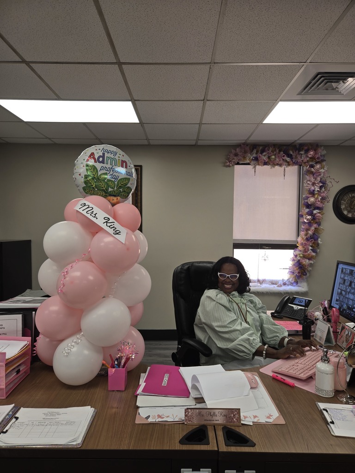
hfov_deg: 58.9
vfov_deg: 73.9
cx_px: 178
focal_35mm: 23
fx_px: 314
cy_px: 236
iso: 32
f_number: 1.8
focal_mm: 5.4
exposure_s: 1/60
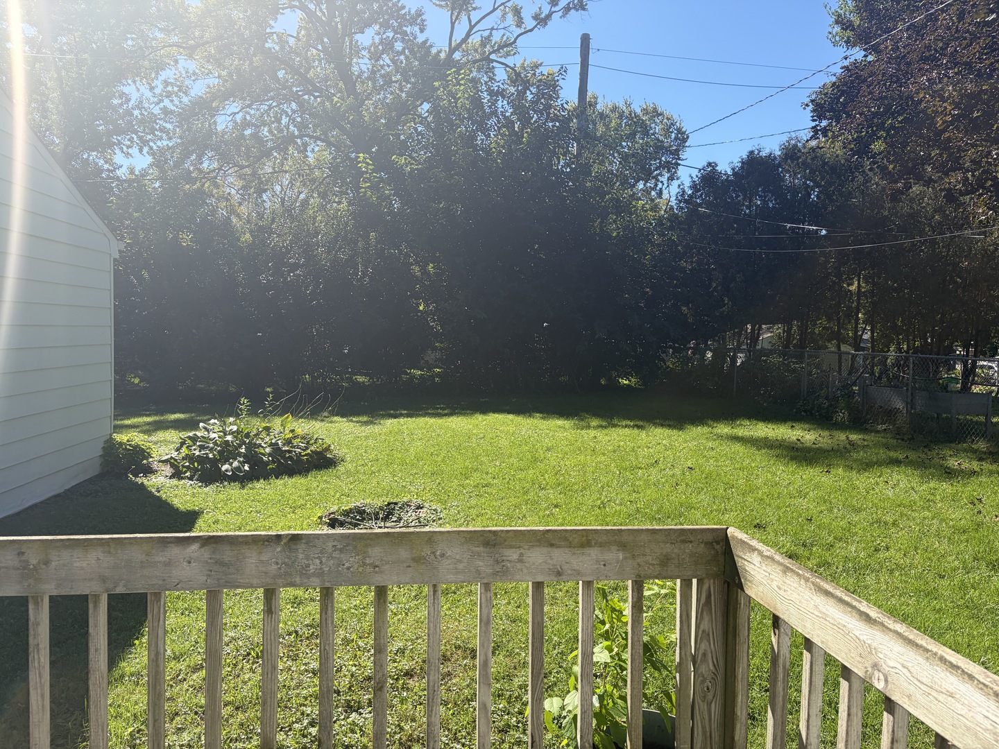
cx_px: 500
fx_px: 750
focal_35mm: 26
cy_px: 374
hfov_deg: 67.3
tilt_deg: -1.9
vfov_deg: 53.1
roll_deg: -0.6
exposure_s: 1/1953
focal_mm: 5.96
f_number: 1.6
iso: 50
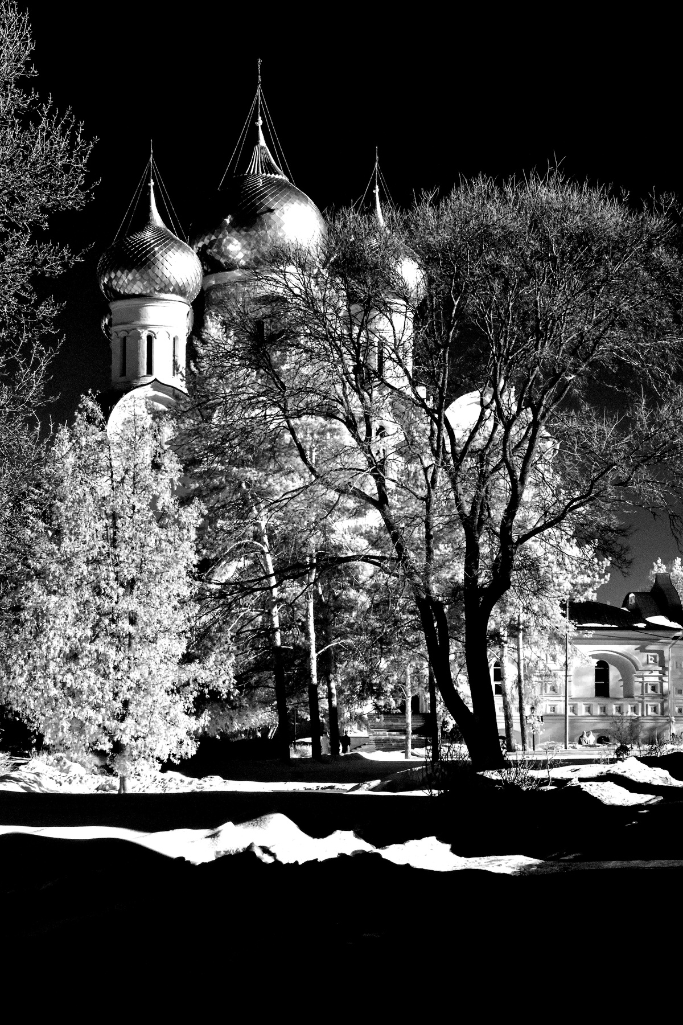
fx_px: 2134
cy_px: 512
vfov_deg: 27.0
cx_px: 342
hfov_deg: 18.2
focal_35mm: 75
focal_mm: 50
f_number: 13
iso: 2000
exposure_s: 1/400
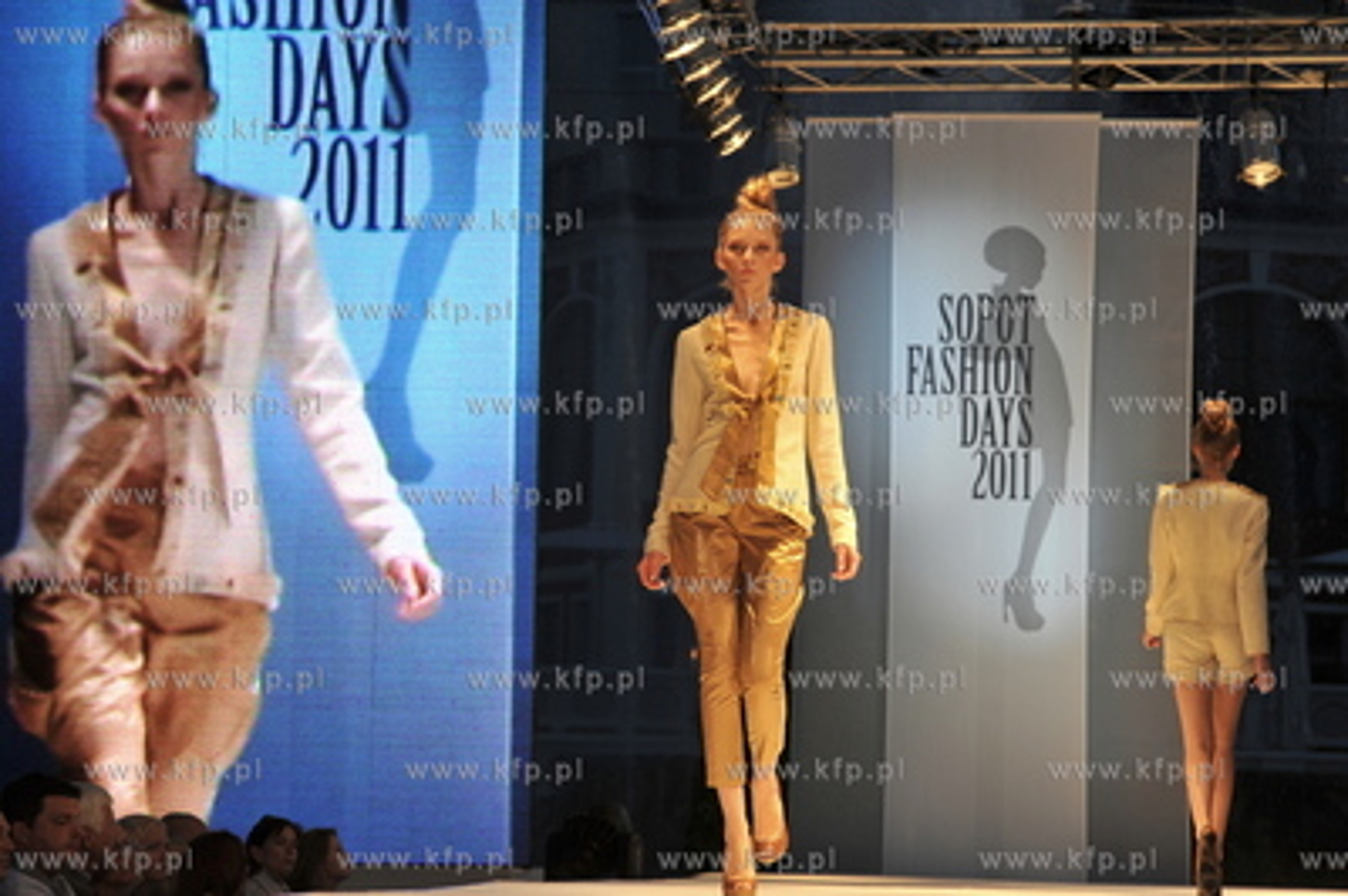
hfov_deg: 15.2
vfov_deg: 10.1
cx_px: 674
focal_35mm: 135
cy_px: 448
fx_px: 5051
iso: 1000
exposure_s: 1/250
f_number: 9
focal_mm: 135
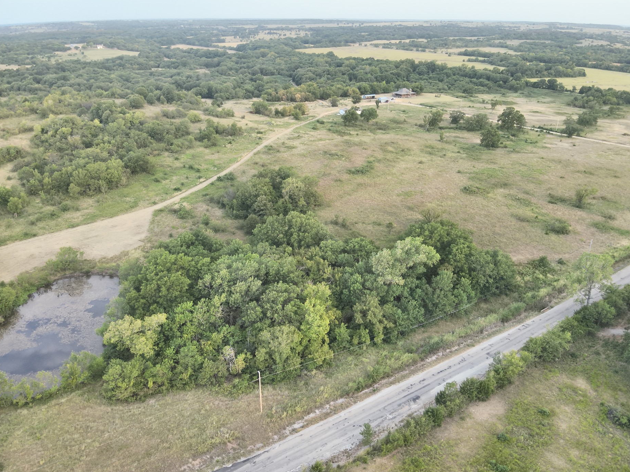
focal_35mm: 25
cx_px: 326
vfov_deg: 54.9
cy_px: 242
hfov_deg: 69.4
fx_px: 455
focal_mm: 4.4
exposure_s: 1/100
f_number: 2.8
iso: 190
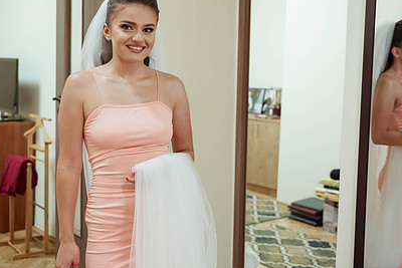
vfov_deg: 27.5
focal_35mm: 49
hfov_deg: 40.3
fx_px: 547
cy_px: 107
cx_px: 187
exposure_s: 1/200
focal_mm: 28
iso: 2500
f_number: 2.8
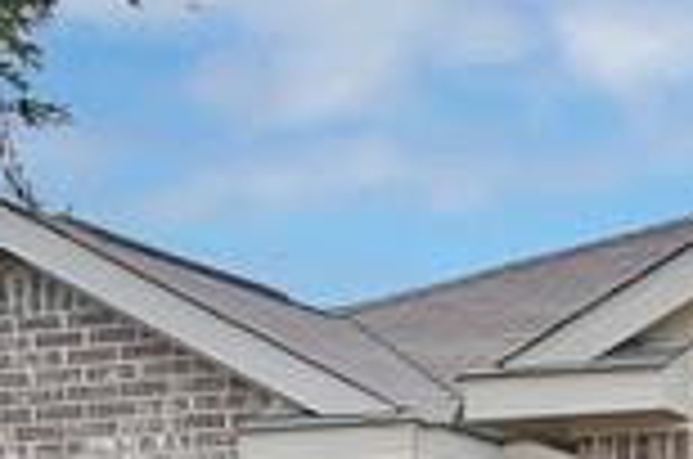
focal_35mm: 160
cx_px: 792
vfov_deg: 8.0
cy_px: 1028
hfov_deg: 12.6
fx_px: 3074
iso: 640
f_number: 9
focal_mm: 24
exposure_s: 1/25
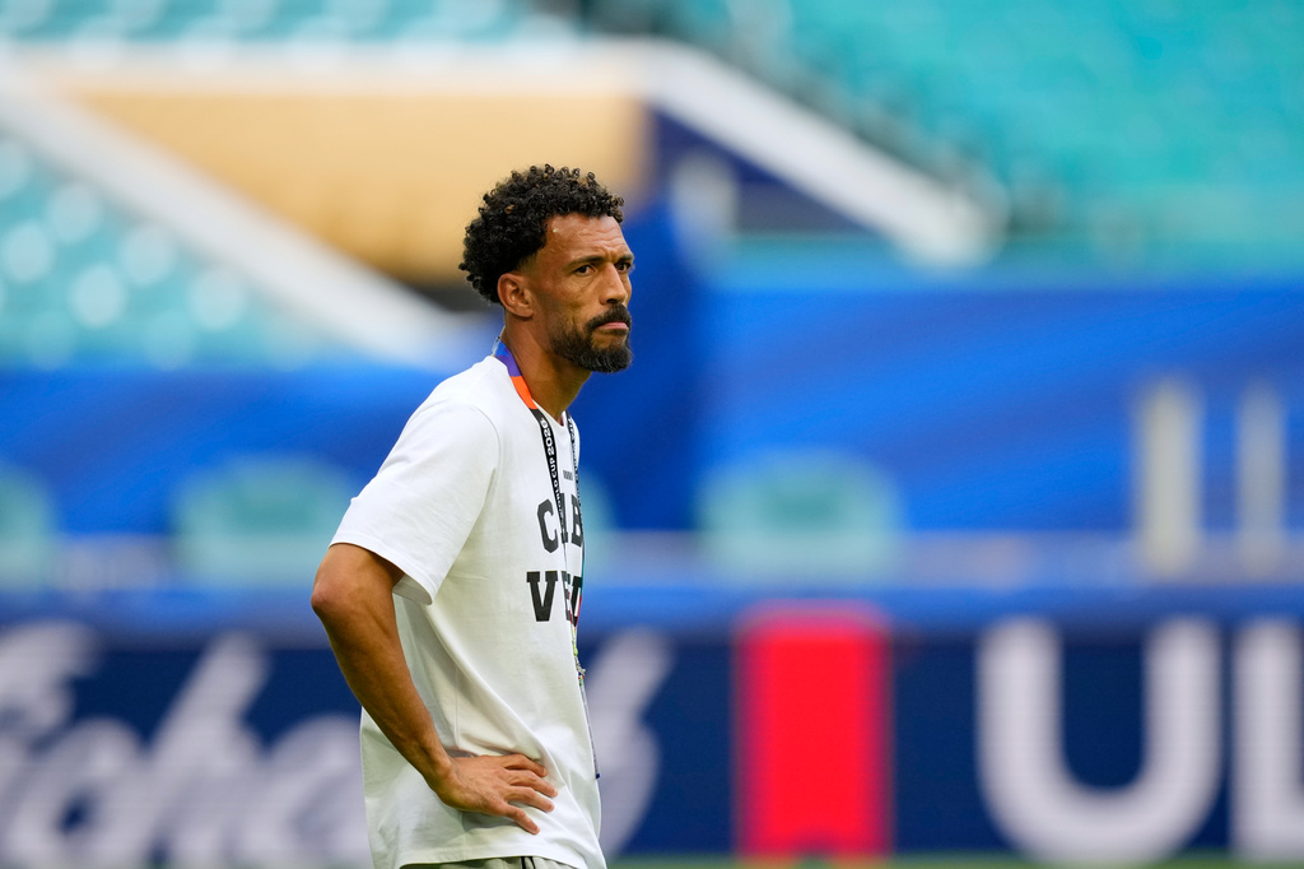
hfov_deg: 3.4
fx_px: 21725
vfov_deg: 2.3
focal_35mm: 600
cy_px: 434
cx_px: 652
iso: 1000
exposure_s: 1/1600
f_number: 2.8
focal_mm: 400
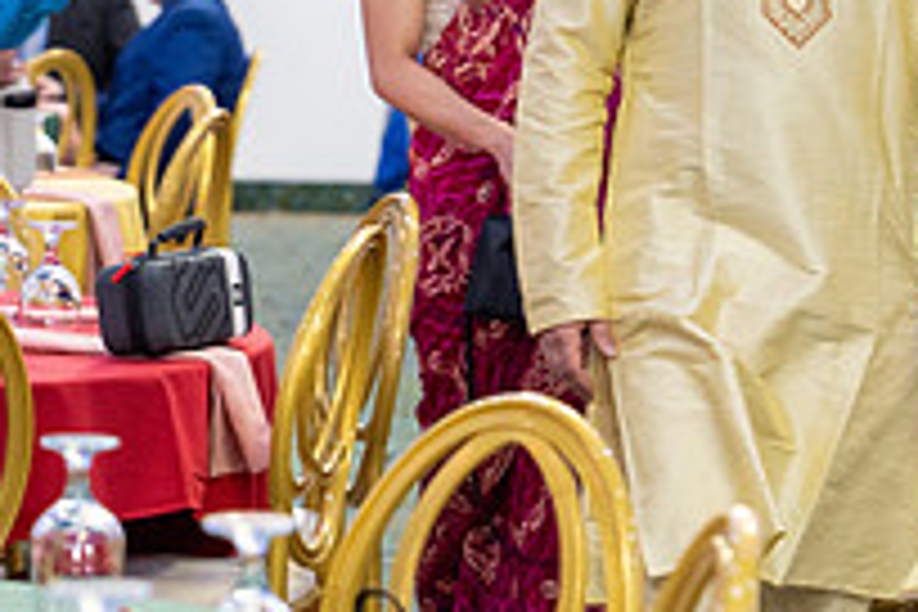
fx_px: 5074
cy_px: 191
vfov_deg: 6.9
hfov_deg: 10.3
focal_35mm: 199
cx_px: 702
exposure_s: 1/125
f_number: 2.8
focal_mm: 70
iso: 1600
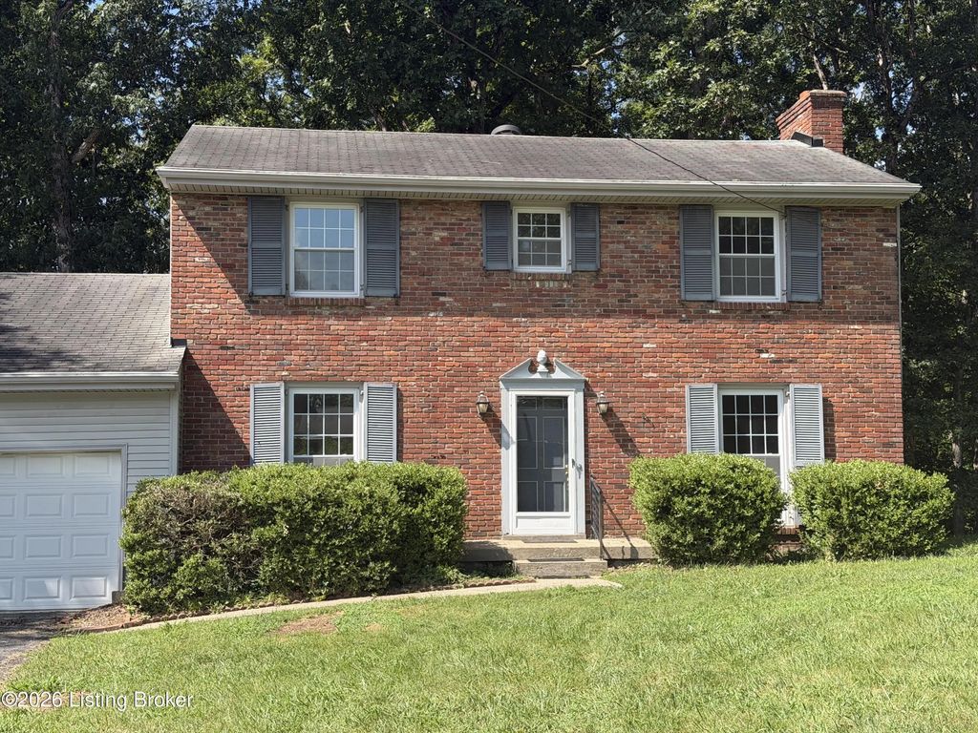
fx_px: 1356
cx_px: 489
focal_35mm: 48
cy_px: 366
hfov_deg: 39.7
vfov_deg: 30.3
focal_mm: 6.76
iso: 64
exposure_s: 1/1980
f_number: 1.78
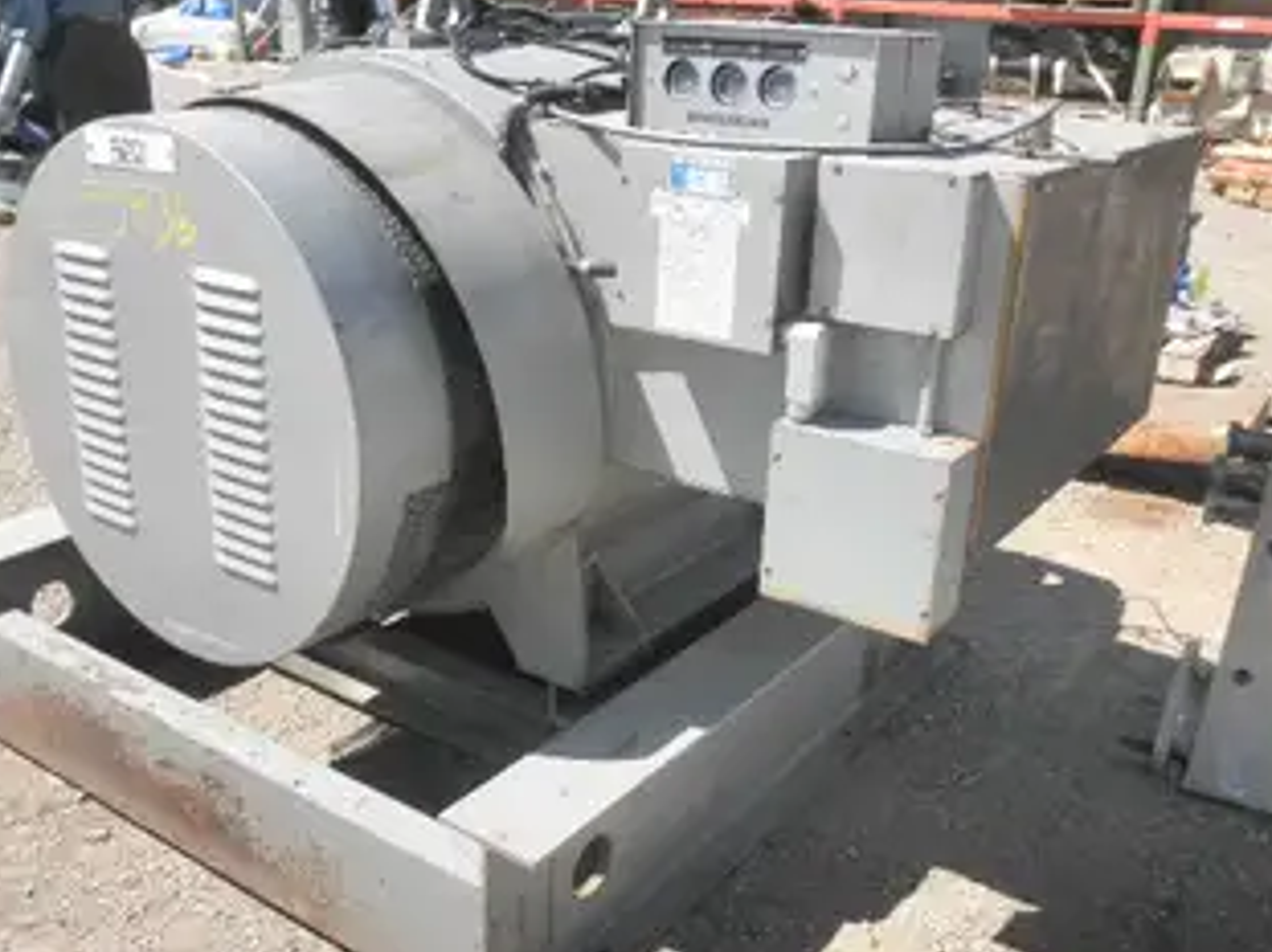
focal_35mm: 36
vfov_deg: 39.4
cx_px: 540
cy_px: 576
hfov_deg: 51.2
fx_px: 1322
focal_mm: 5
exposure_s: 1/80
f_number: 8.5
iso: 64
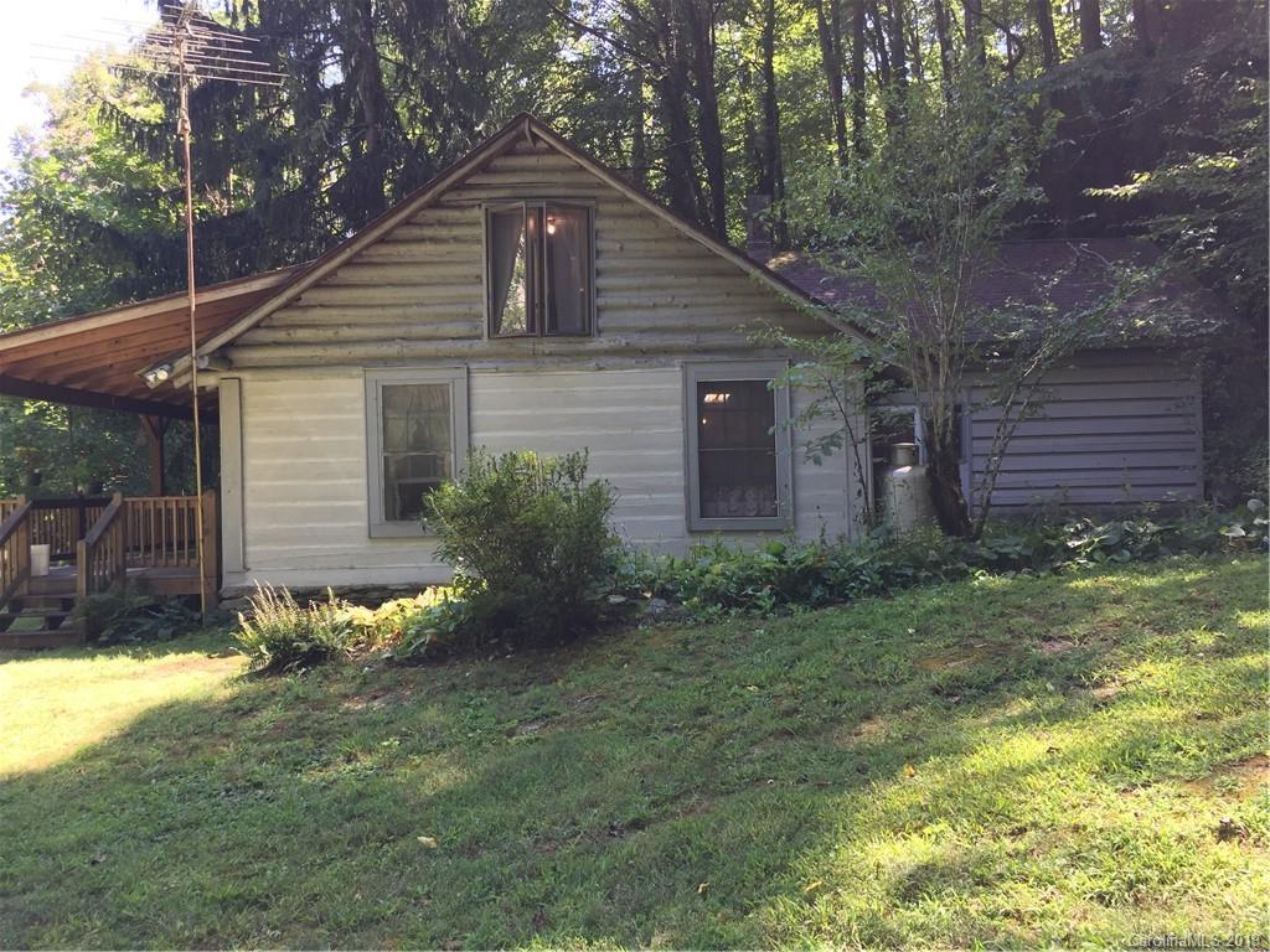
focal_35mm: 29
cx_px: 635
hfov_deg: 61.7
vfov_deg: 48.2
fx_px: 1064
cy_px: 476
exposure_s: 1/120
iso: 50
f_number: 2.2
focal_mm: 4.15
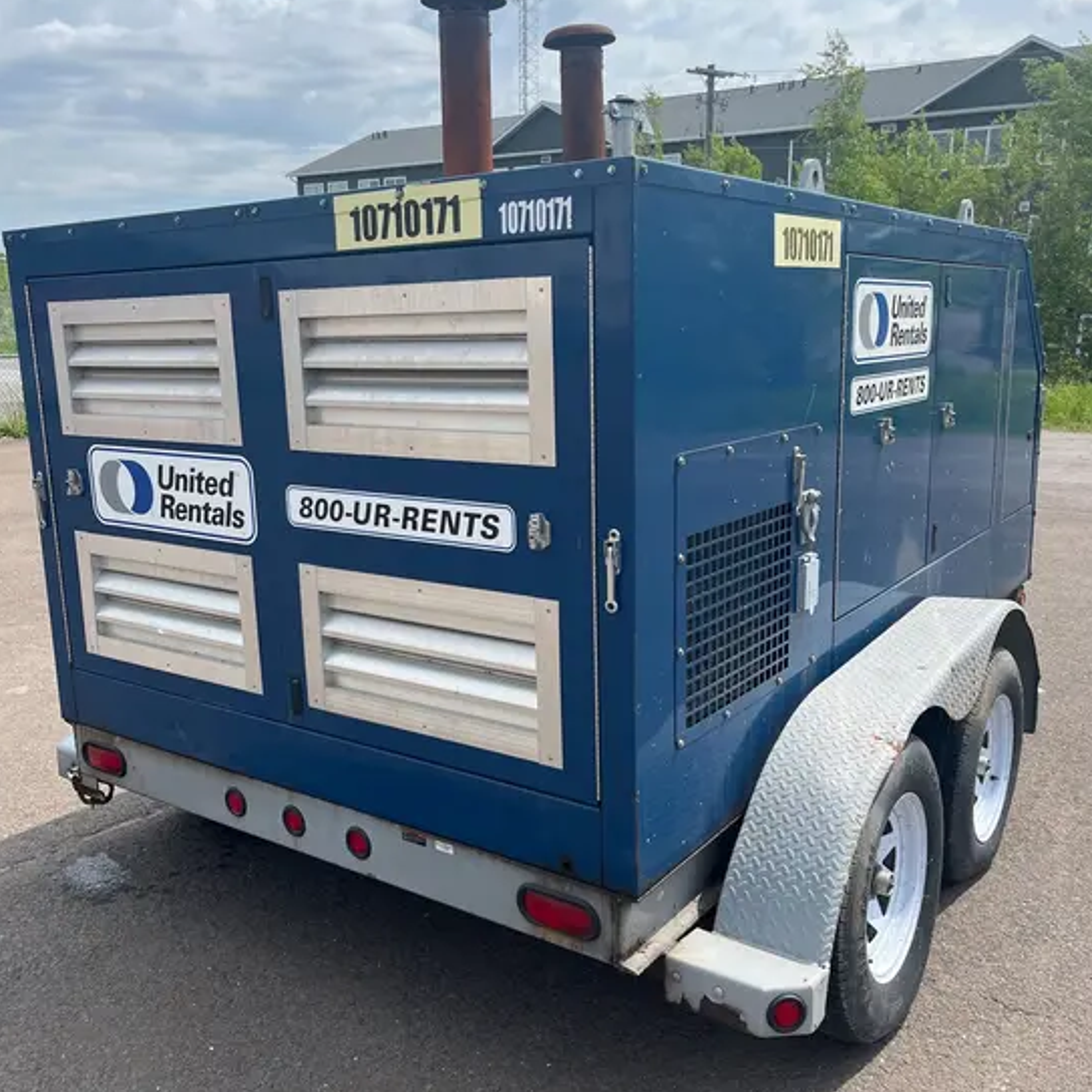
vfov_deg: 52.5
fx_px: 1106
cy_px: 554
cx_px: 541
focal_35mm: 31
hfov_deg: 52.5
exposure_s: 1/2967
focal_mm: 5.1
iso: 50
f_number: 1.6
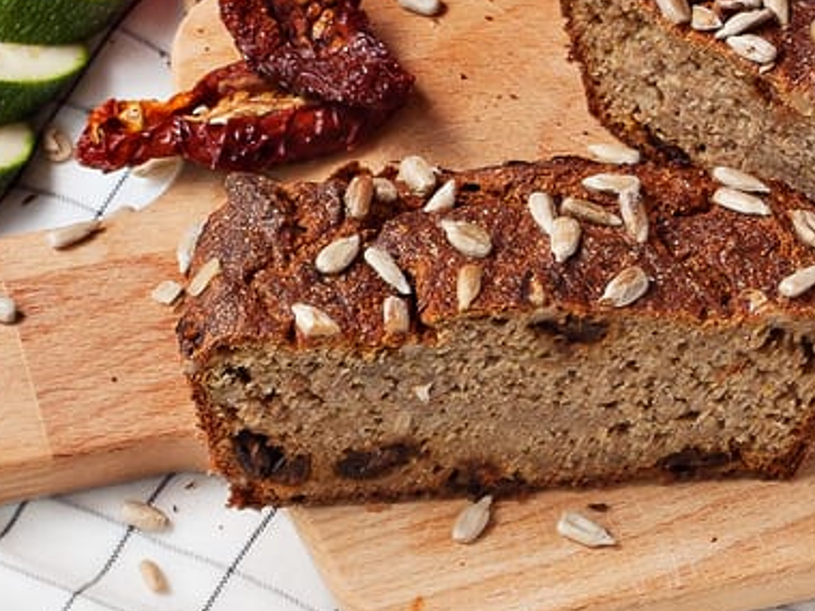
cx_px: 519
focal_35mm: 167
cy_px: 212
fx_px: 3932
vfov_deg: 8.9
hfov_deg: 11.8
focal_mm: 31
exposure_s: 1/160
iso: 100
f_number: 9
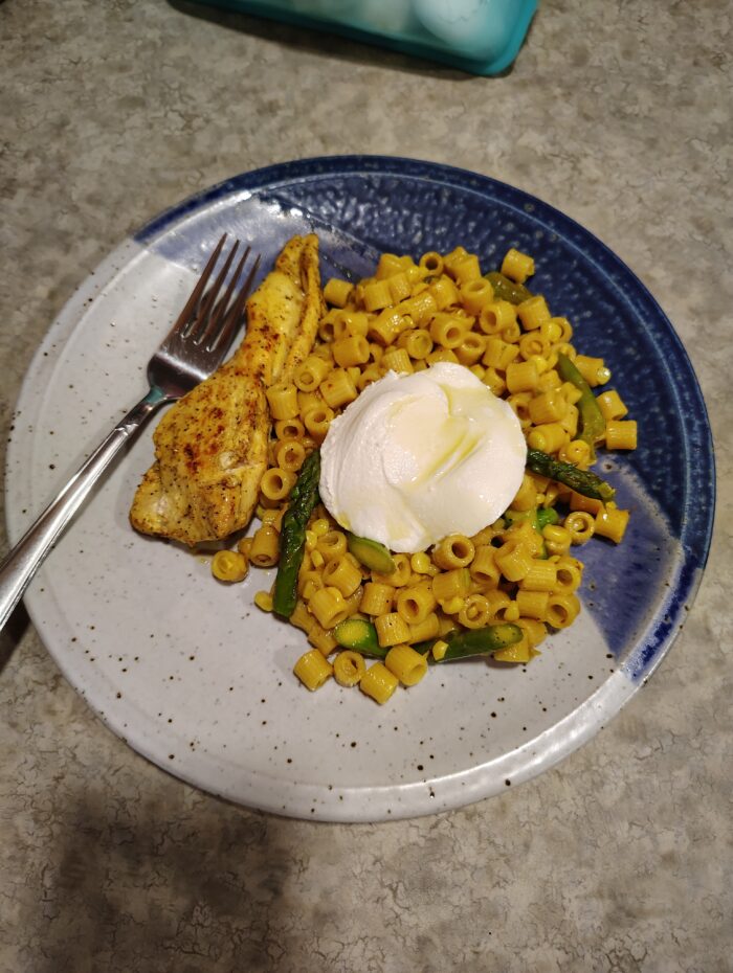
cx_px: 366
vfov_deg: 71.5
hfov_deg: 56.9
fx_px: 676
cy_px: 486
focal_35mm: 24
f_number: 1.8
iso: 925
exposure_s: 1/60
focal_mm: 5.56
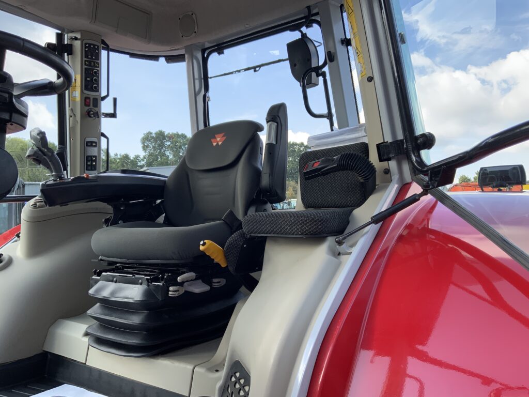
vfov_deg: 48.2
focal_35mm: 29
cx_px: 264
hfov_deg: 61.7
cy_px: 198
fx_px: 443
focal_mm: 3
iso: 16
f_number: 1.8
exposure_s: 1/209
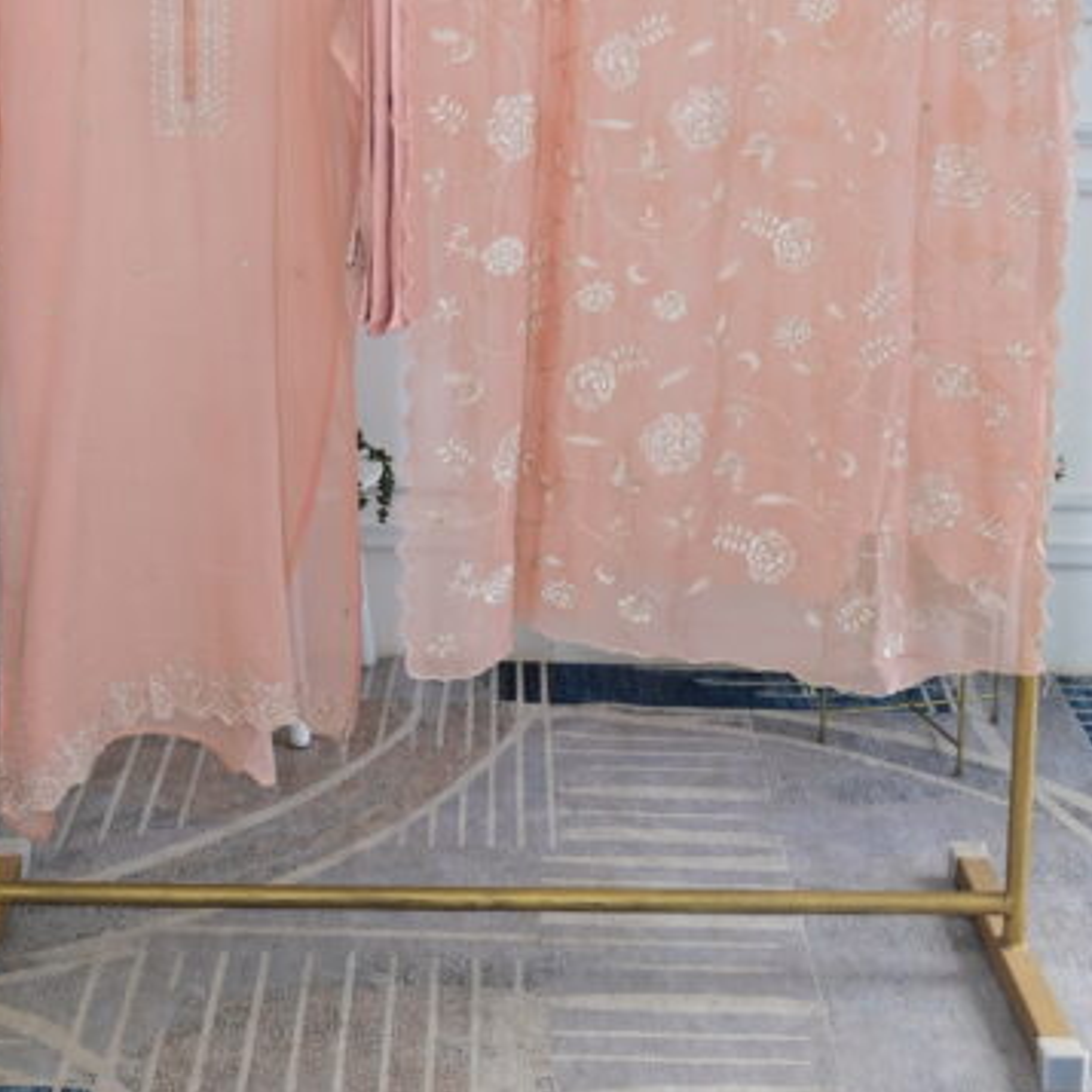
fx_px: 2213
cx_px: 456
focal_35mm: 62
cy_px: 2
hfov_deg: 27.7
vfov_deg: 26.3
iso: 320
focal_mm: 29
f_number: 6.3
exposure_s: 1/160
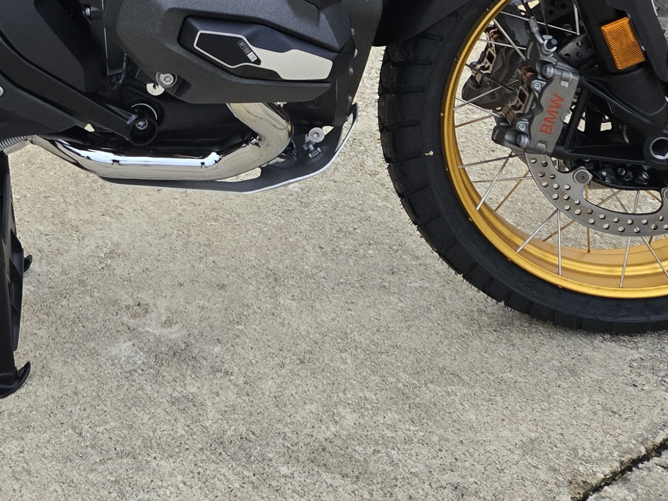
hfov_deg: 26.3
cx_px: -2
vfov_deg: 18.8
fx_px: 1351
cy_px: -230
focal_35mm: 70
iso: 250
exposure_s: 1/120
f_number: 1.8
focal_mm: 5.4
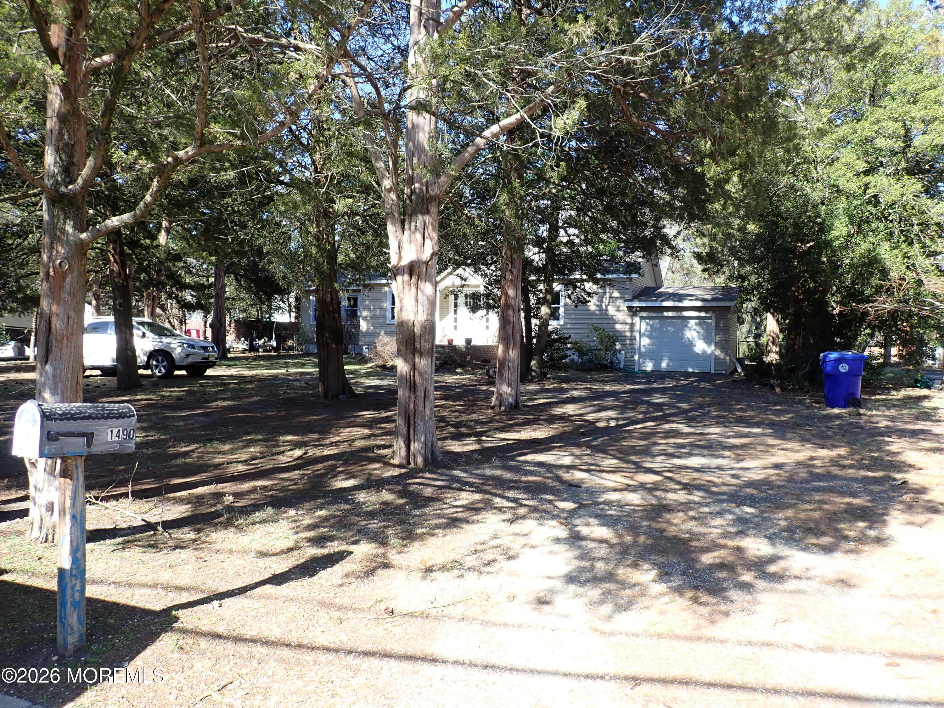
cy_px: 354
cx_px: 472
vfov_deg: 54.9
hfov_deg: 69.4
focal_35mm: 25
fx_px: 682
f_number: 2.8
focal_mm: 4.5
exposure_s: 1/250
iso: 100
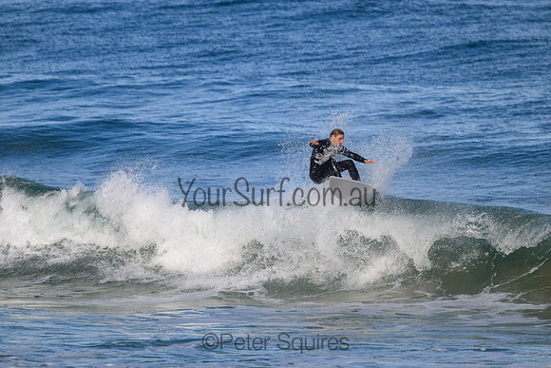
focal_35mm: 800
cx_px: 276
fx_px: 12247
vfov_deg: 1.7
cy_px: 184
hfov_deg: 2.6
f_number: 11
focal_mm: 800
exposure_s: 1/2000
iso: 1250
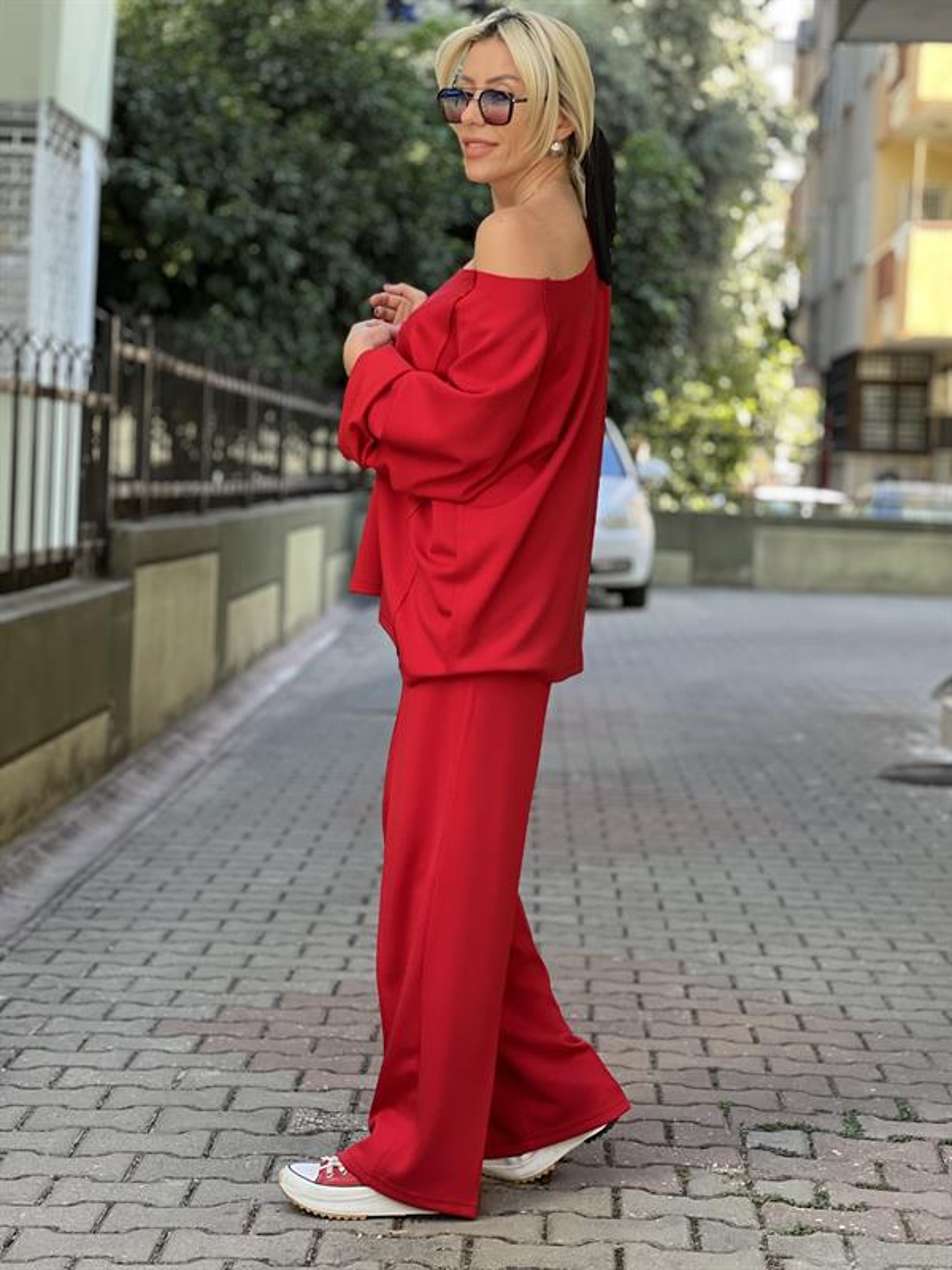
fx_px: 2824
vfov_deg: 25.3
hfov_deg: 19.1
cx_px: 476
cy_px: 635
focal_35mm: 77
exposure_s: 1/121
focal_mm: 9
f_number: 2.8
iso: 100
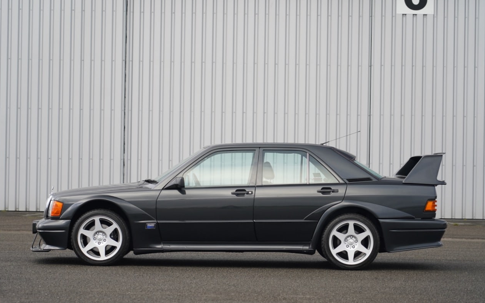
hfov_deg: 20.6
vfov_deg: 13.0
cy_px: 155
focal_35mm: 101
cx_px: 240
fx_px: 1335
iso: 250
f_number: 4
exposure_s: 1/160
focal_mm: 98
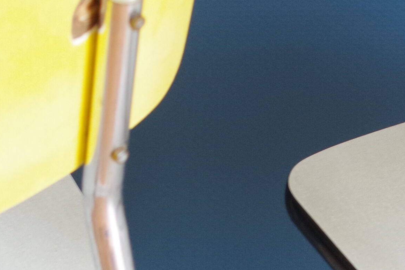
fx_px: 2126
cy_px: 473
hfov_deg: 10.9
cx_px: 208
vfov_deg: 7.1
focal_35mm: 189
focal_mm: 35
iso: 800
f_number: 3.5
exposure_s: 1/10
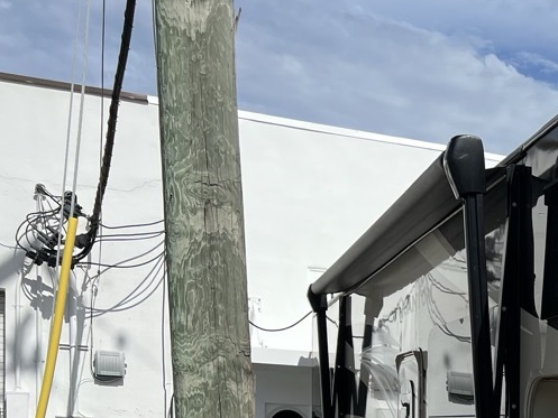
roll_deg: -1.0
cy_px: 524
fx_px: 1080
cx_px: 690
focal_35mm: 67
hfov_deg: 25.6
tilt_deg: -4.7
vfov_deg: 20.3
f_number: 1.5
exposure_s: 1/8000
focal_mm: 5.7
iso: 50
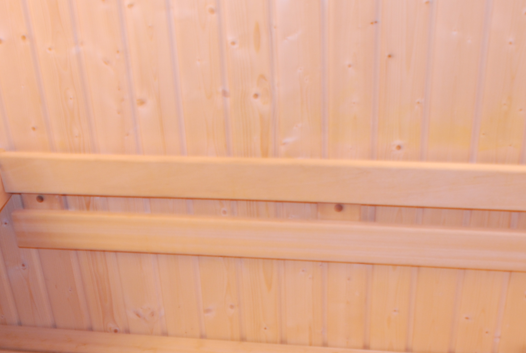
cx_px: 215
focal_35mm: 54
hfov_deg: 36.7
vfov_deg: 24.7
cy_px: 291
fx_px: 791
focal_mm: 18
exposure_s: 1/1.6
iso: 200
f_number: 3.5
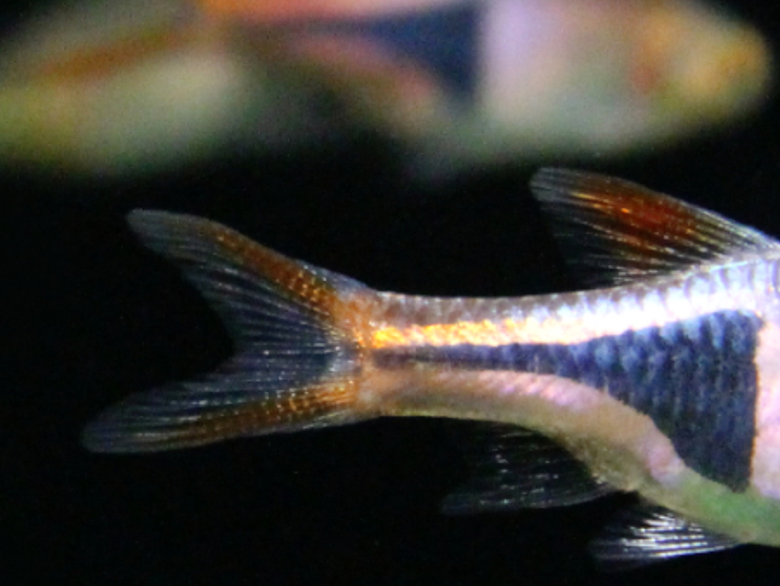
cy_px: 314
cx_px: 634
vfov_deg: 22.9
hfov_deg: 29.5
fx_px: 1443
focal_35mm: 64
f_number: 3.2
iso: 80
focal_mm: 6
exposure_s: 1/40
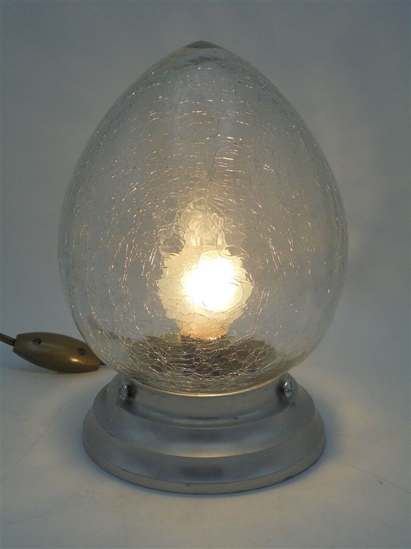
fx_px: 776
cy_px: 274
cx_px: 206
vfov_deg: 38.9
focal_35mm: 49
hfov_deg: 29.7
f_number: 4.8
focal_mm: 8.9
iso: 100
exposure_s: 1/250
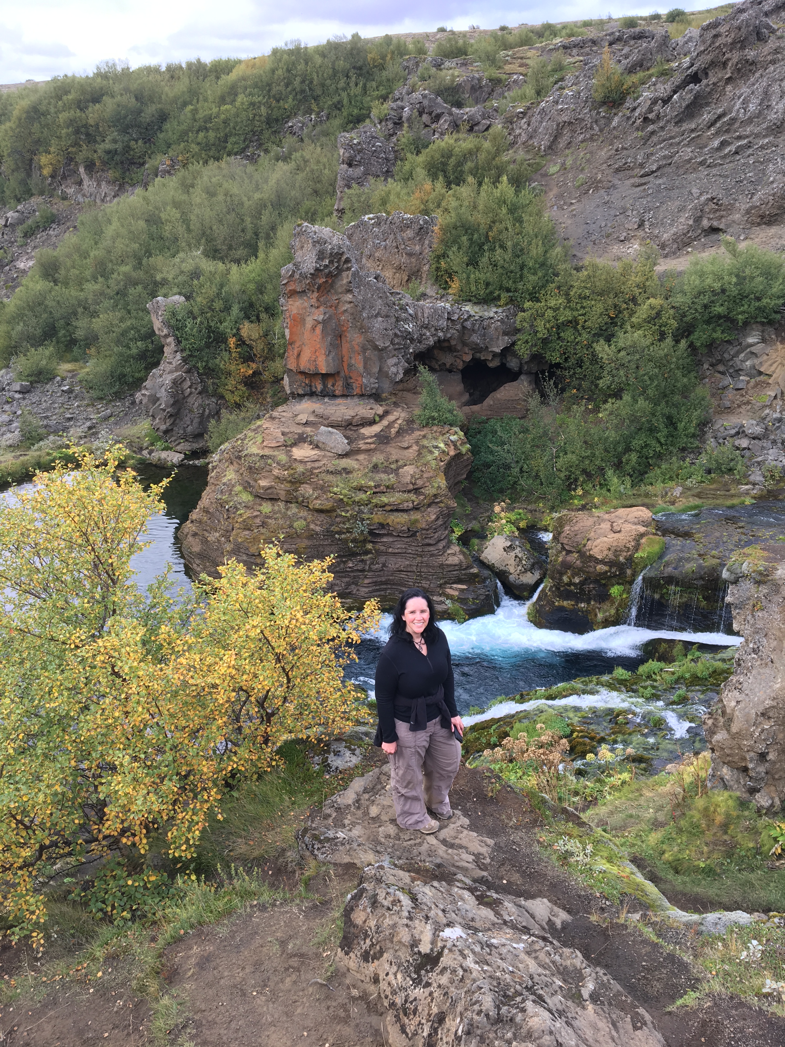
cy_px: 524
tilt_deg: -23.3
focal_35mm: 29
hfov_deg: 48.2
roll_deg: -0.2
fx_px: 877
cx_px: 392
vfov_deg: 61.7
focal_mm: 4.15
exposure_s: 1/148
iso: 25
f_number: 2.2
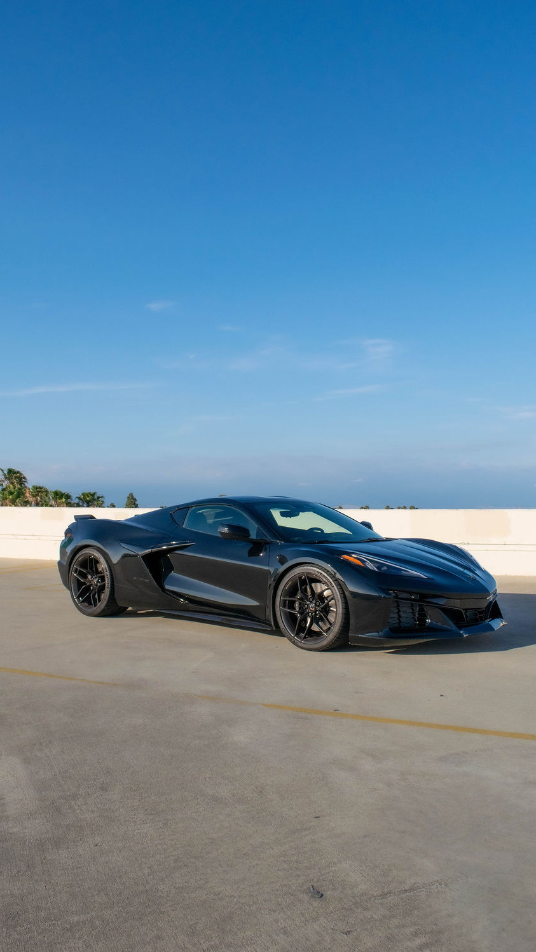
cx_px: 266
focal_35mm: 29
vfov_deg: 66.1
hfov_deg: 40.2
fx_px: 732
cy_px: 467
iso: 400
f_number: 8
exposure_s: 1/2000
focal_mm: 18
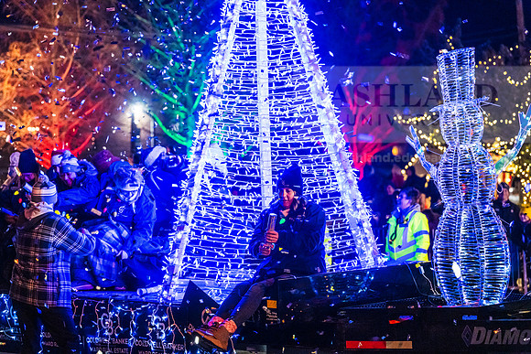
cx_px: 266
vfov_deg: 16.5
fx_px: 1224
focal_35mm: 83
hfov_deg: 24.5
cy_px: 177
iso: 6400
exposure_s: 1/320
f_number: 2.8
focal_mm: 83
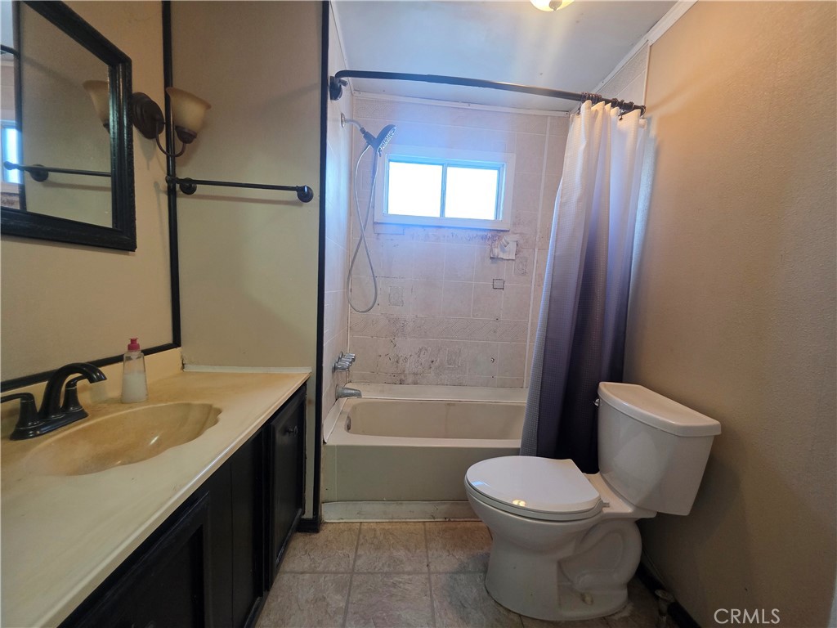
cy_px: 314
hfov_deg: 106.2
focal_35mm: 13
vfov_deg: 89.9
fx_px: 314
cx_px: 418
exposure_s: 1/120
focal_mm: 2.2
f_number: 1.9
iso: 250
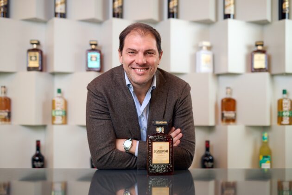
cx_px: 146
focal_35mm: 50
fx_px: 406
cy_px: 98
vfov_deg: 27.0
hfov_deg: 39.6
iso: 64
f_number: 2
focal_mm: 50
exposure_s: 1/160
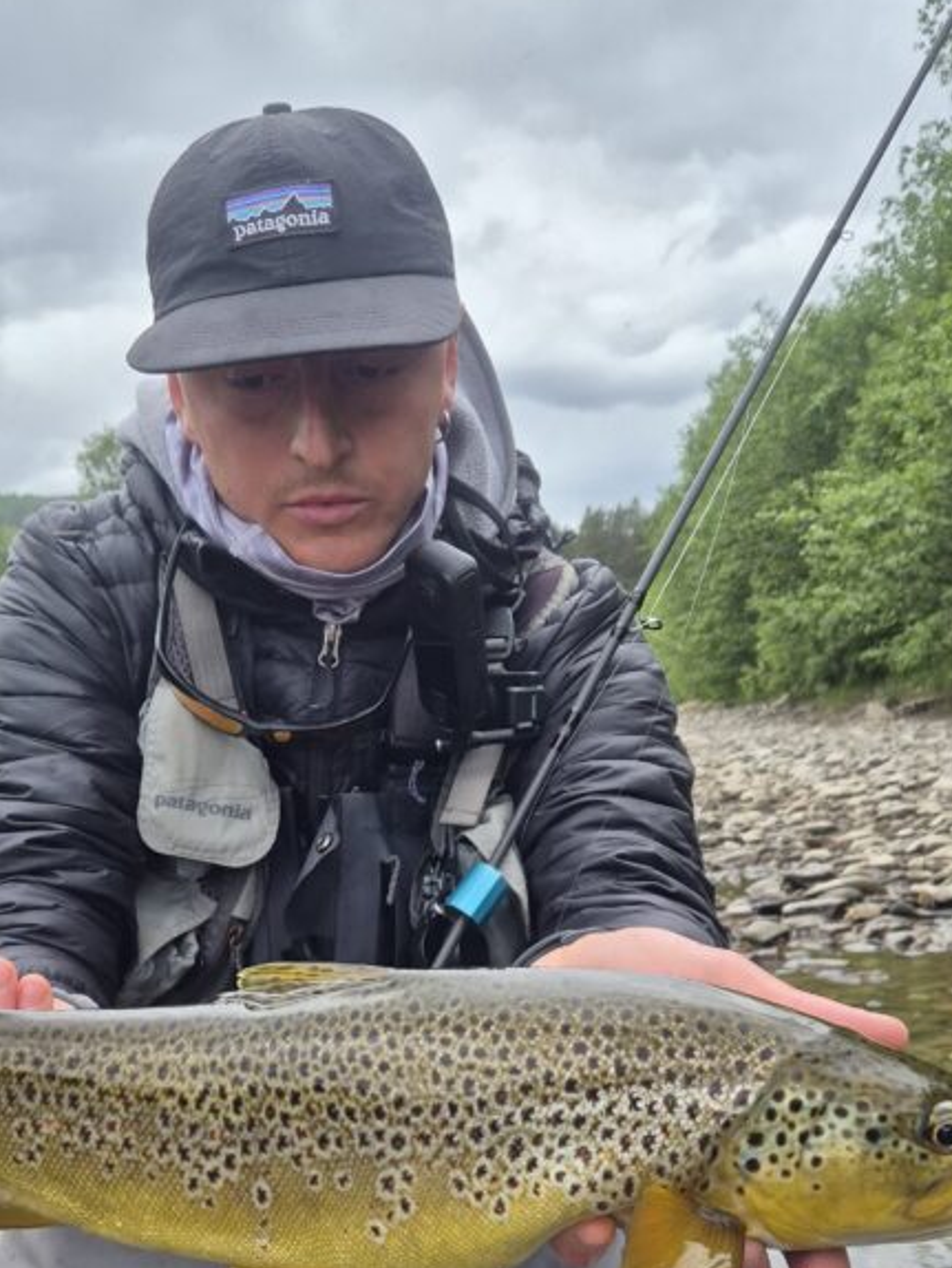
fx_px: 1502
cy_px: 926
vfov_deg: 44.5
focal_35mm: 41
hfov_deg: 34.8
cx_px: 316
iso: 200
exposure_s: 1/100
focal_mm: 5.4
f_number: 1.8
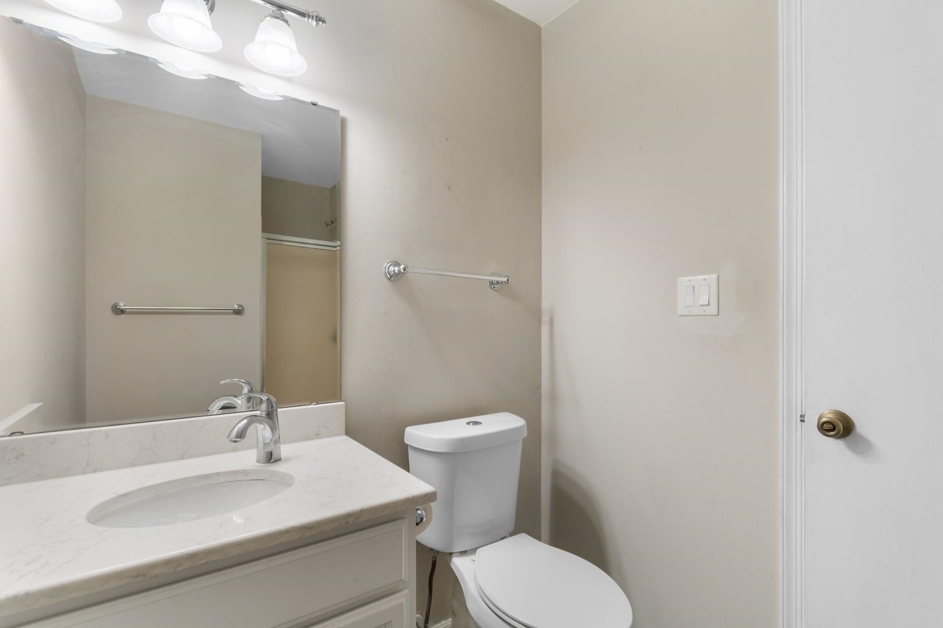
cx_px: 472
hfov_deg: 96.7
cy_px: 314
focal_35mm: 16
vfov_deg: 73.7
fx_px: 419
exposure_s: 1/10
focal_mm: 11
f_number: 4.8
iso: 100
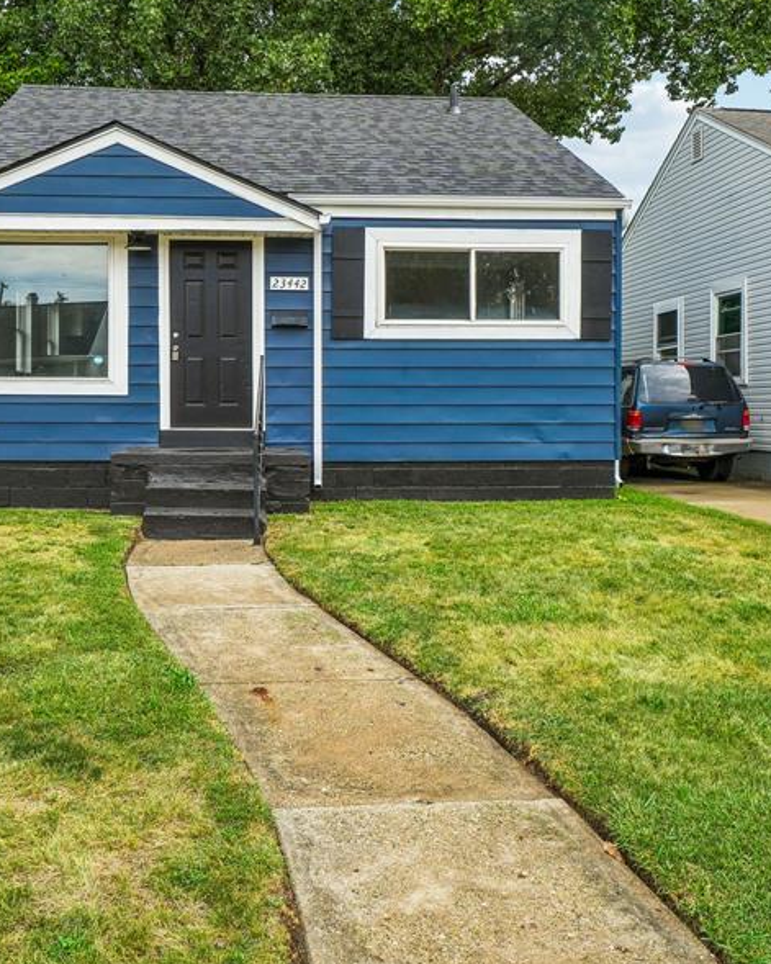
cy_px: 429
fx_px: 908
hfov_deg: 45.7
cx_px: 295
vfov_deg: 55.8
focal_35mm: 32
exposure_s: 1/90
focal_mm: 13
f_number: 8
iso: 100
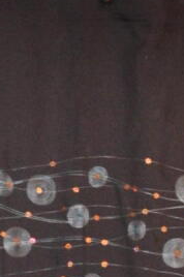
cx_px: 587
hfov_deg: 4.2
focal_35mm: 313
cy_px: 597
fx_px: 2406
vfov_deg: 6.4
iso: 800
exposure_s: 1/60
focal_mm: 28
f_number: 4
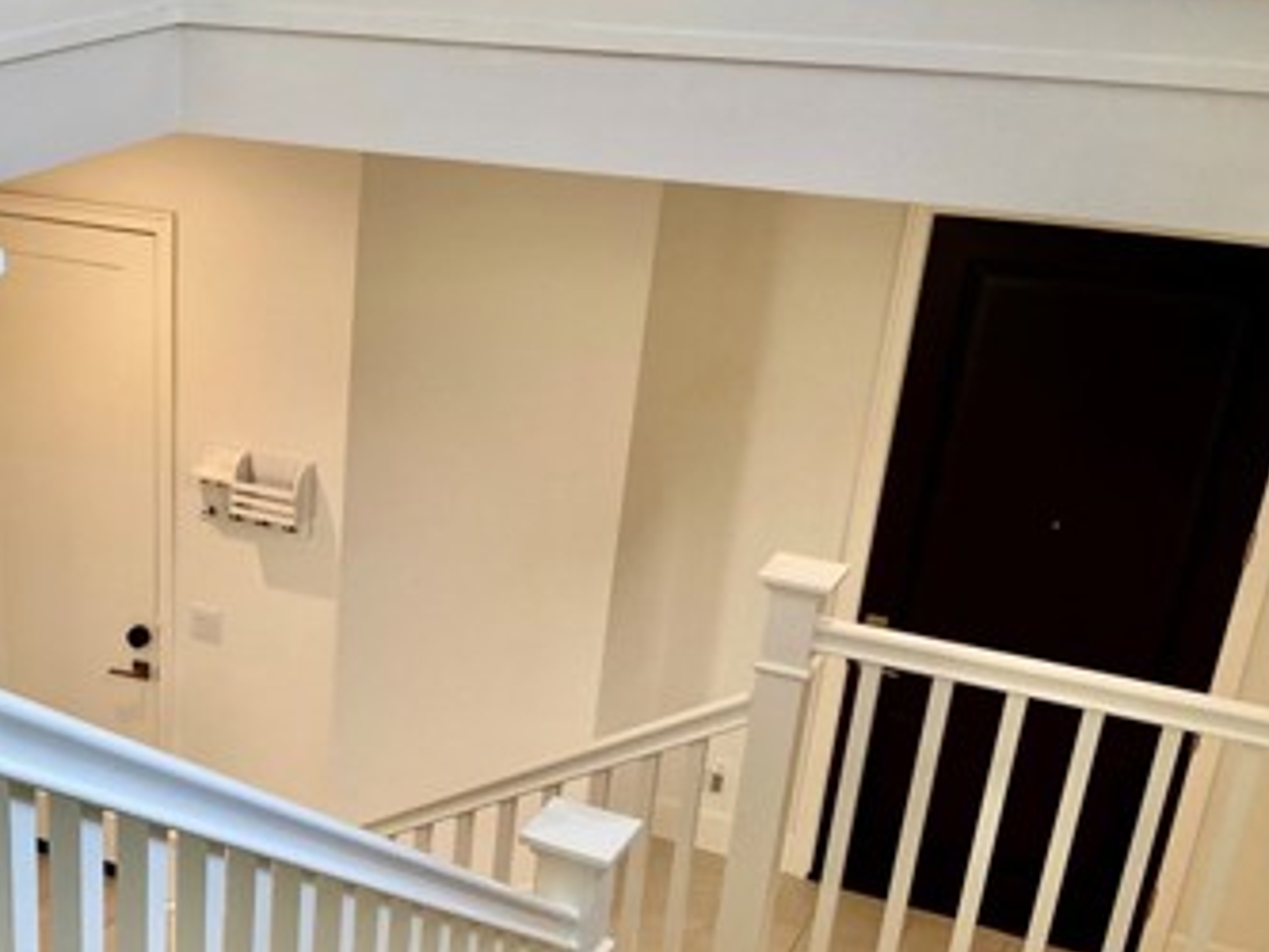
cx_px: 114
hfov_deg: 35.8
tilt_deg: -27.7
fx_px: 1834
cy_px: 685
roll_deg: +0.7
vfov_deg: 28.8
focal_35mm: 50
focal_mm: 4.25
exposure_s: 1/120
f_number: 1.8
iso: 100
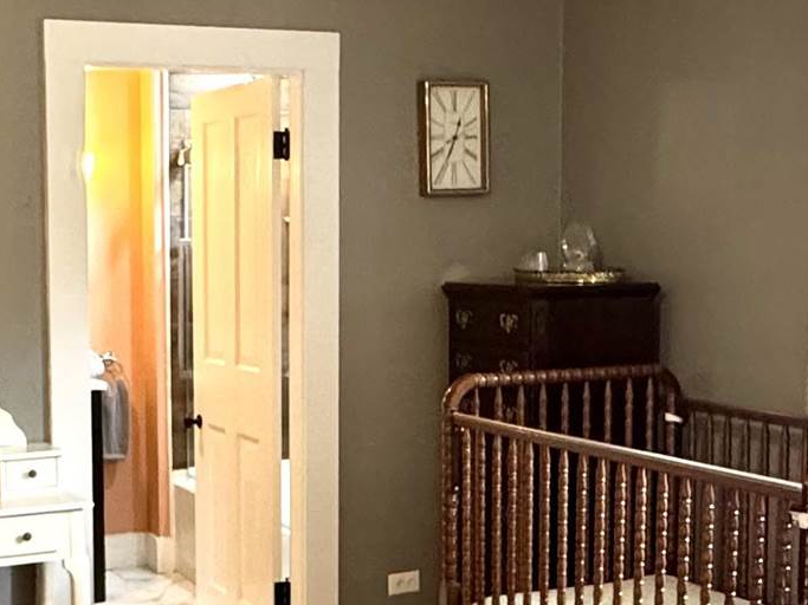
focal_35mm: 63
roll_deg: +0.1
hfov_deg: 30.4
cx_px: 244
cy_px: 388
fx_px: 1470
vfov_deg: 23.2
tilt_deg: -6.5
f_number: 2.2
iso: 320
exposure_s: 1/60
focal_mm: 2.22
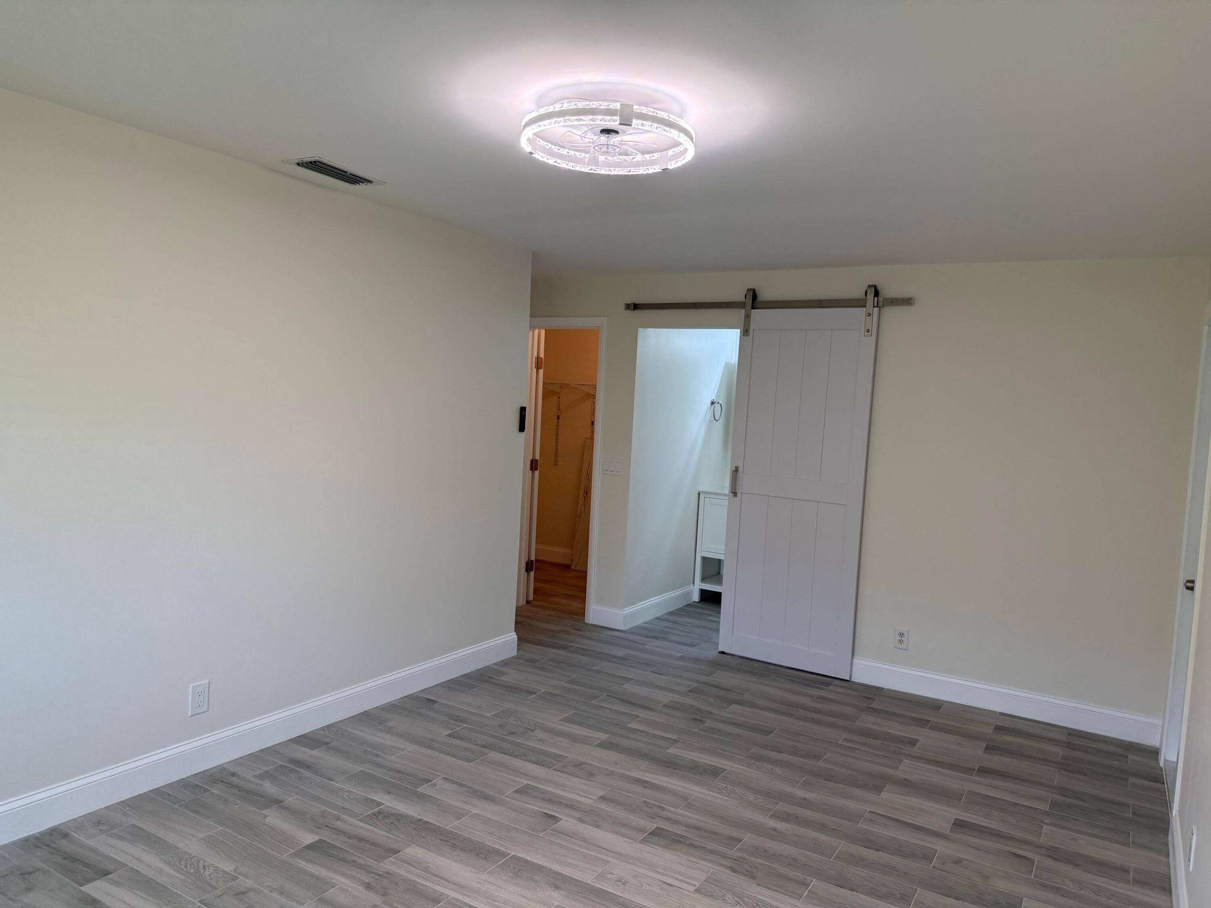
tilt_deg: -3.2
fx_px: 840
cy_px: 454
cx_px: 606
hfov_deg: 71.6
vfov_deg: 56.8
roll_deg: -3.4
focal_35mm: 24
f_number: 1.78
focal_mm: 6.76
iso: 200
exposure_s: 1/251
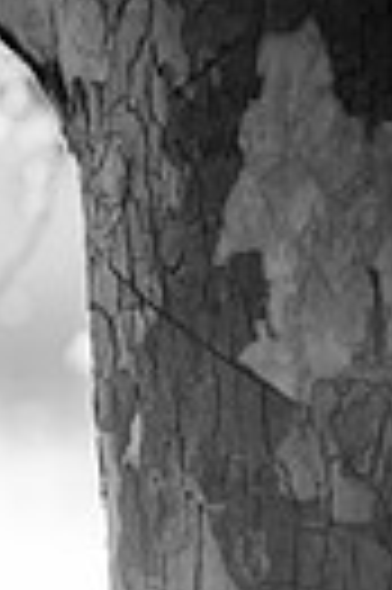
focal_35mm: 413
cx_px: -248
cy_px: 883
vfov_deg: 5.0
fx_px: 6763
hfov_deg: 3.3
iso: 400
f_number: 6.3
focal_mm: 120
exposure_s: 1/640
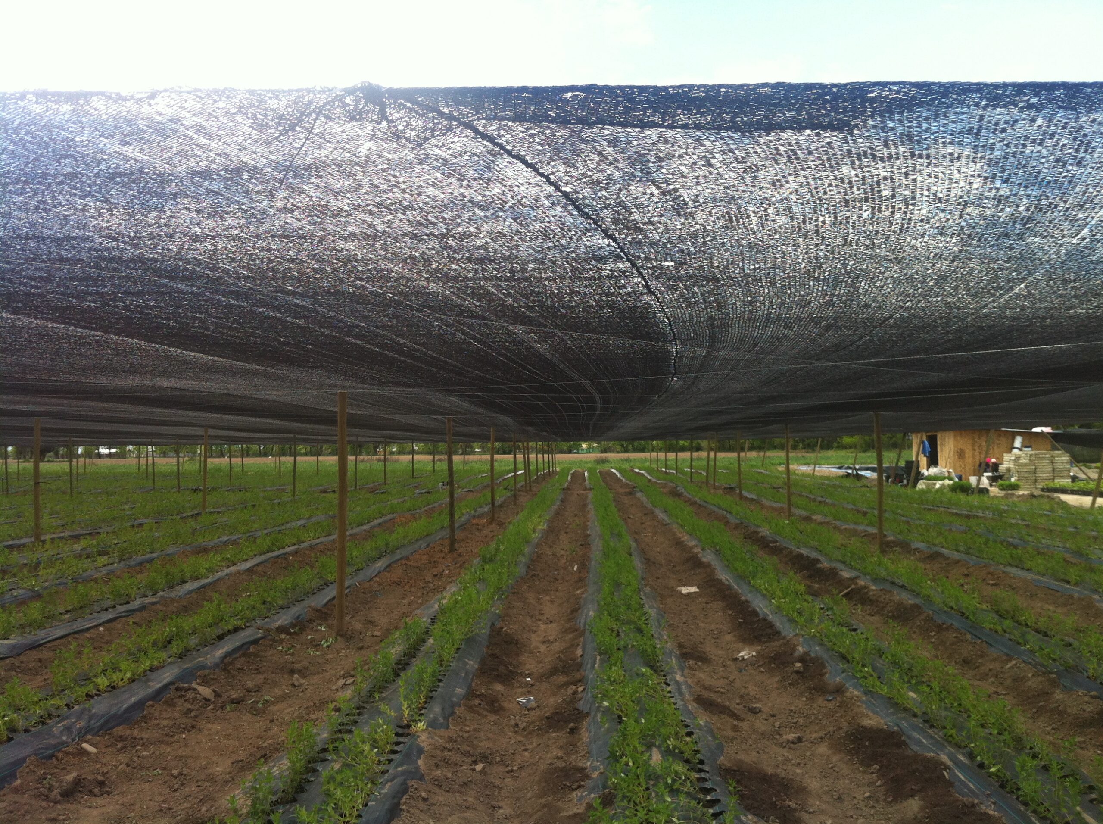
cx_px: 552
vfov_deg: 40.6
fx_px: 1114
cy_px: 412
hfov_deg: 52.7
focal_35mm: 35
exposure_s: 1/457
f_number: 2.8
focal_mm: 3.85
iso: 80
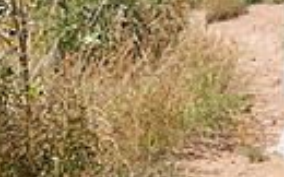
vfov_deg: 10.2
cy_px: -184
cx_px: 347
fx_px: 913
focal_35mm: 118
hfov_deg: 16.9
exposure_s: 1/1000
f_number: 4
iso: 200
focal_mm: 26
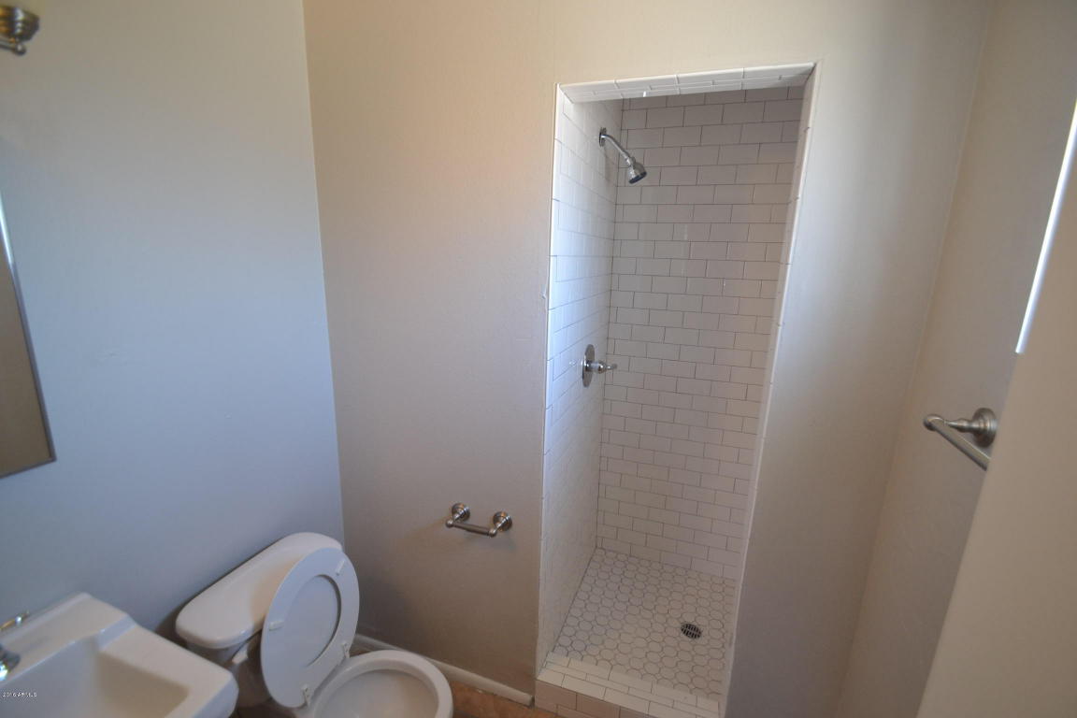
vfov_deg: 77.3
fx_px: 449
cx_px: 538
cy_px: 359
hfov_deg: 100.4
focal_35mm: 15
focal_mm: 10
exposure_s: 1/60
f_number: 3.5
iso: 720
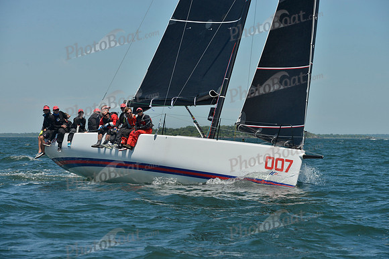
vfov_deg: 8.9
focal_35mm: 155
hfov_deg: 13.2
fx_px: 1675
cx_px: 194
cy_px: 130
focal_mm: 155
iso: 280
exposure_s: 1/1250
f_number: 10
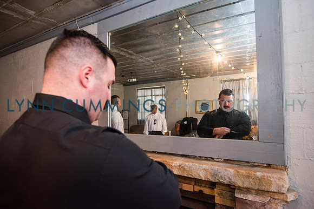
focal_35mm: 22
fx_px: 192
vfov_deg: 57.3
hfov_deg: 78.6
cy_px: 104
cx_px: 157
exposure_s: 1/60
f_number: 4
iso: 640
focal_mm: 22
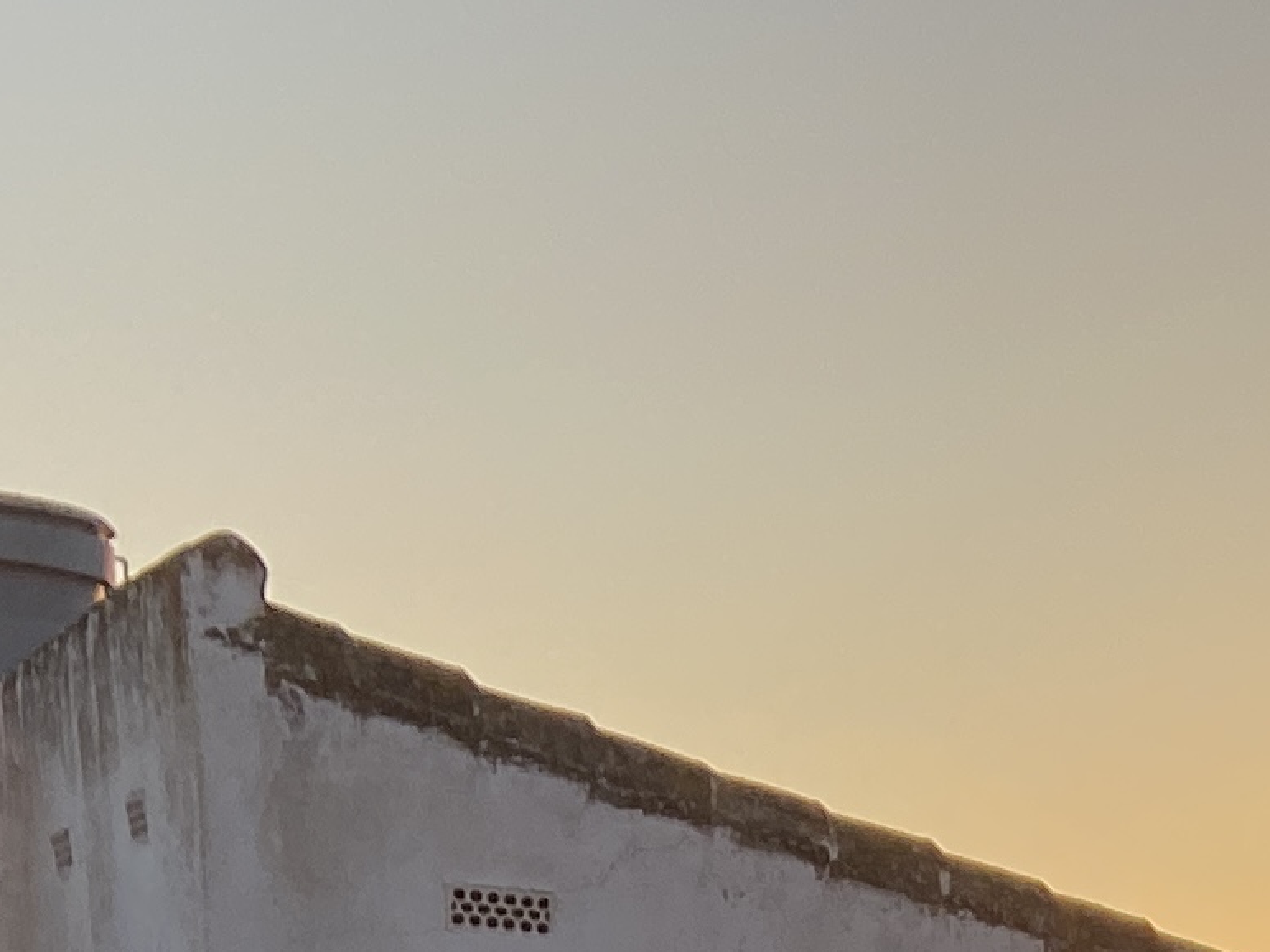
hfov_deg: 13.2
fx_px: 4989
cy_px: 2266
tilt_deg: -9.2
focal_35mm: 136
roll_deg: -1.5
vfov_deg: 9.7
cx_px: 2199
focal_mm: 4.25
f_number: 1.8
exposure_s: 1/799
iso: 32
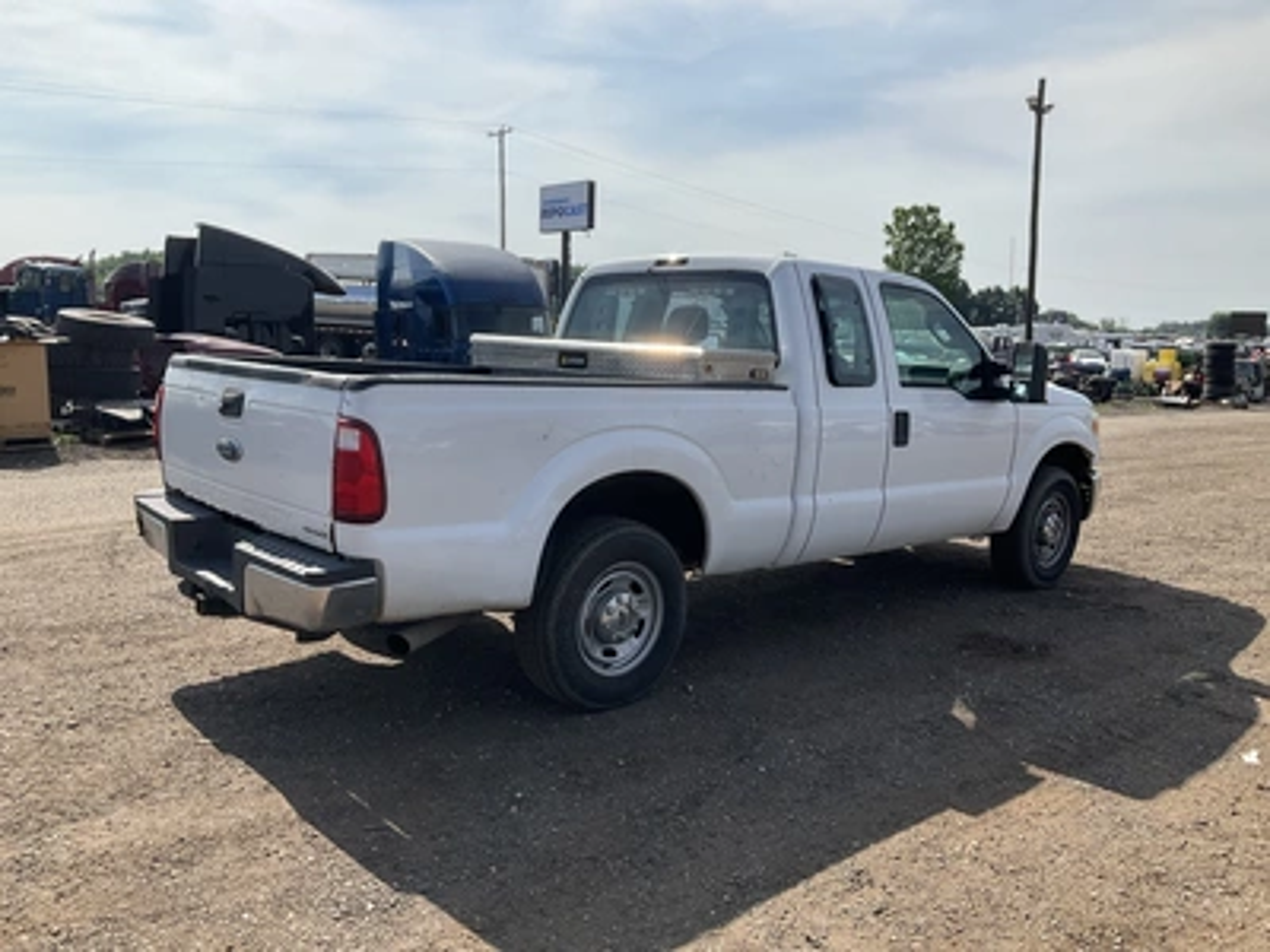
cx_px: 635
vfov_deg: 48.2
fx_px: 1064
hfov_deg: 61.7
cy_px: 476
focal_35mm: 29
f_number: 1.8
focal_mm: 3
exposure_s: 1/2538
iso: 25
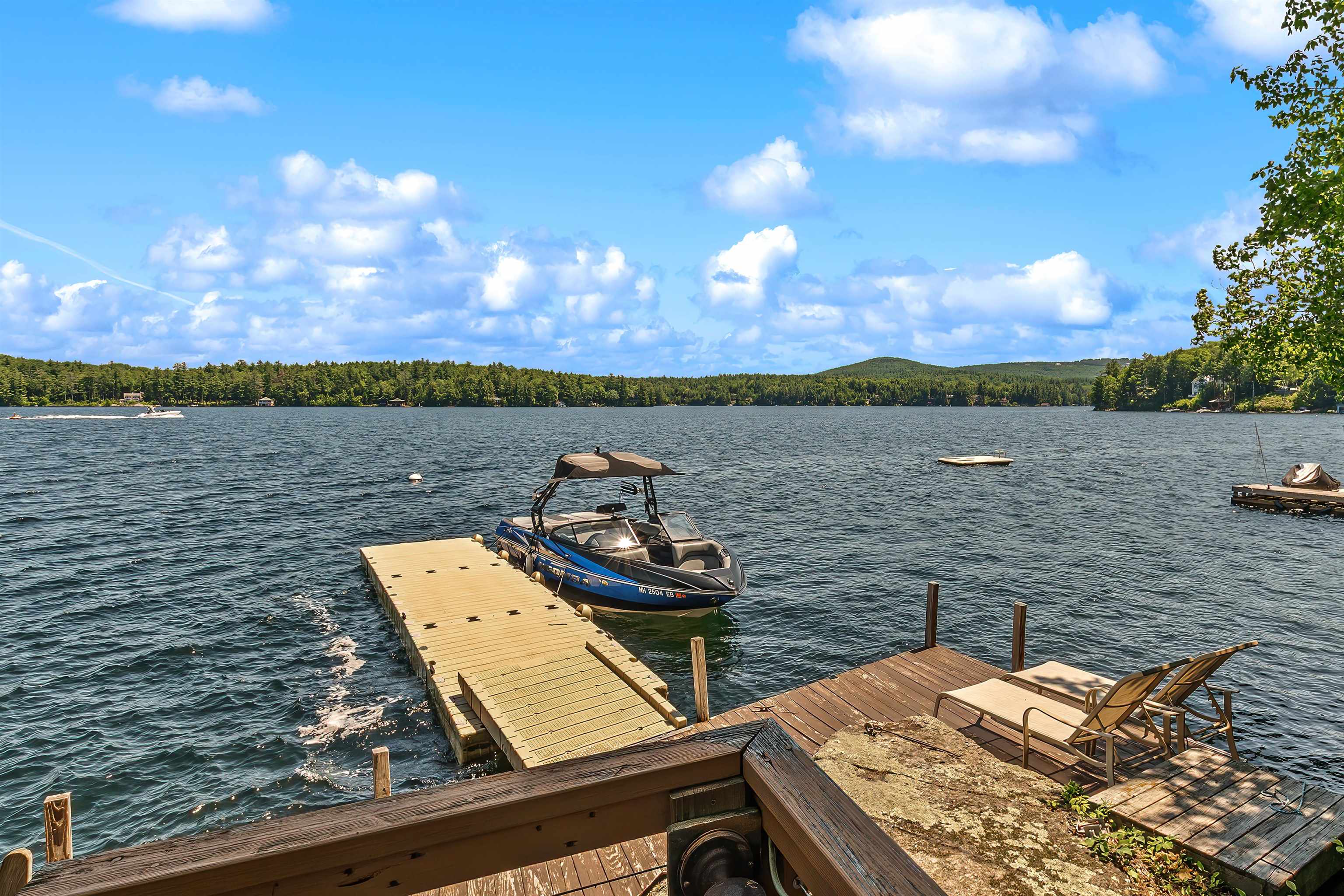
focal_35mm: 15
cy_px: 448
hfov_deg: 100.4
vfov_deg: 77.3
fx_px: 560
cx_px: 672
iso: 100
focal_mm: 10
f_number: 9
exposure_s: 1/250
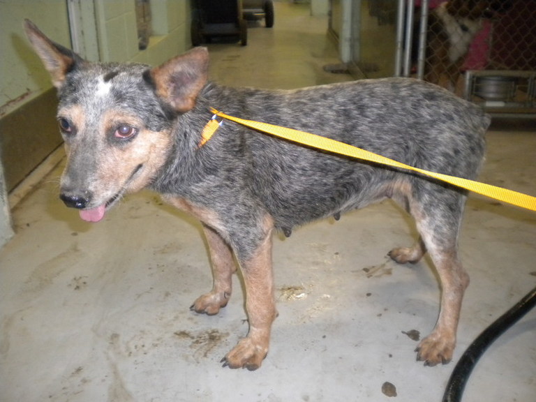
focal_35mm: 35
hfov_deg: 52.6
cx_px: 268
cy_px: 201
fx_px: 542
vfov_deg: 40.7
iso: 400
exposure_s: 1/30
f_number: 3.1
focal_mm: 6.3
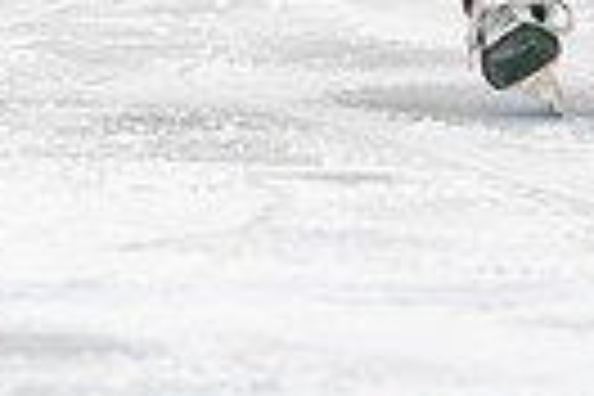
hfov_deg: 1.8
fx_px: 18627
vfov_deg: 1.2
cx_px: 378
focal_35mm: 1129
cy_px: -398
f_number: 2.8
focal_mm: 200
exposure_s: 1/1250
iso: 3200
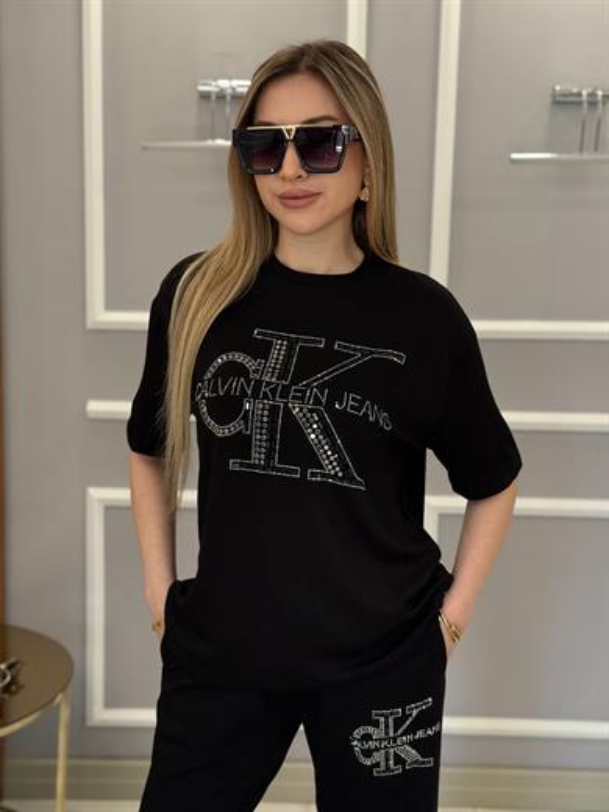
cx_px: 304
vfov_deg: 39.7
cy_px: 406
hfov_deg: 30.3
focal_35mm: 48
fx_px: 1126
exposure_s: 1/205
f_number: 1.78
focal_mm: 6.76
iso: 160
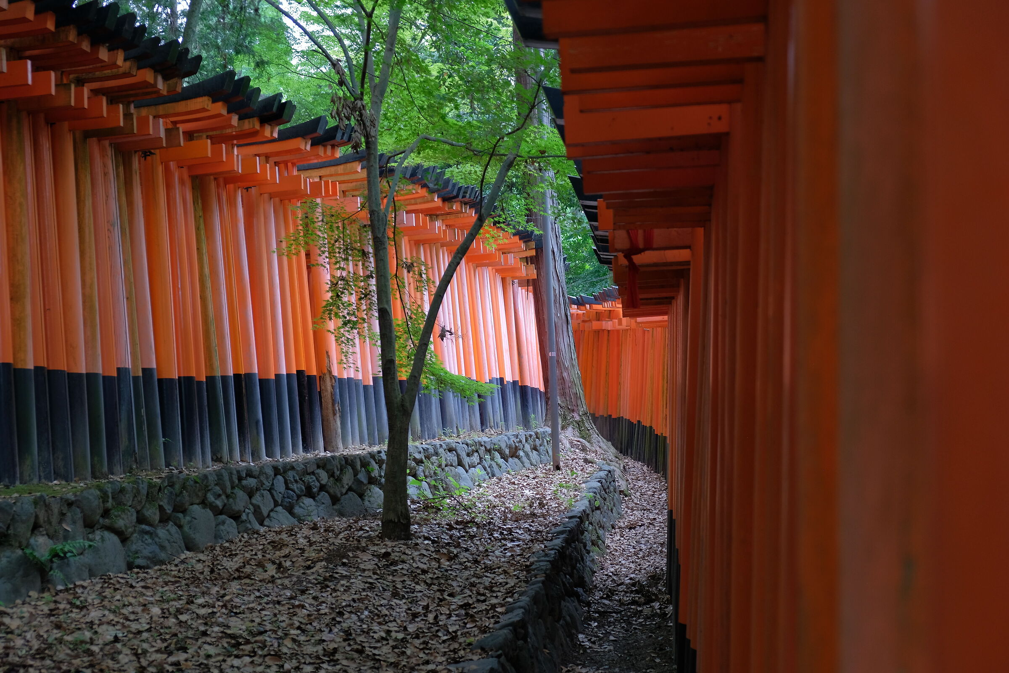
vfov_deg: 31.2
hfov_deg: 45.4
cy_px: 336
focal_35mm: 43
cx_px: 504
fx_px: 1205
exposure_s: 1/60
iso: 200
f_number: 3.2
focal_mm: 28.9
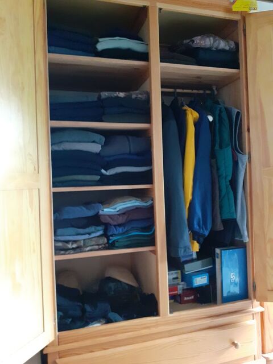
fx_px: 284
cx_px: 136
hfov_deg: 51.4
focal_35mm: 27
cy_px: 182
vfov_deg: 65.3
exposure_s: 1/25
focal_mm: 3.6
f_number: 1.9
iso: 500
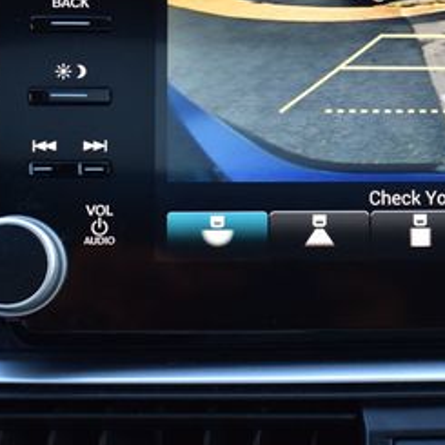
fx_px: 1643
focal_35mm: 113
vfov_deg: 15.4
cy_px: 163
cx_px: 465
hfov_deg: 15.1
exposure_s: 1/40
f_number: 7.1
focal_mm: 34
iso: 400
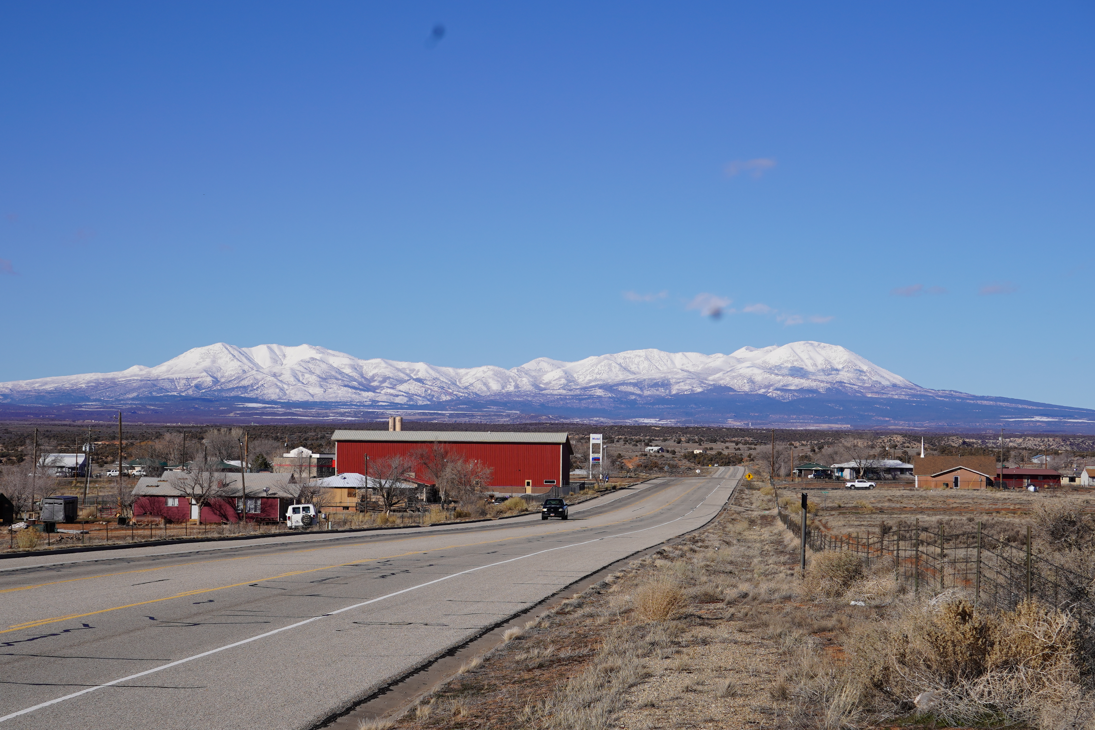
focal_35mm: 88
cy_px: 365
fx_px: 2676
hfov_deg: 23.1
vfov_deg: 15.5
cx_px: 548
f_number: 11
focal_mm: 59
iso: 100
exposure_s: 1/320
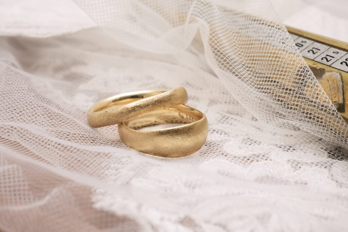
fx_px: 700
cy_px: 116
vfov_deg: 18.8
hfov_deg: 27.9
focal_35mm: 72
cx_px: 174
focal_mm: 48.3
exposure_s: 1/125
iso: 1000
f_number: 11
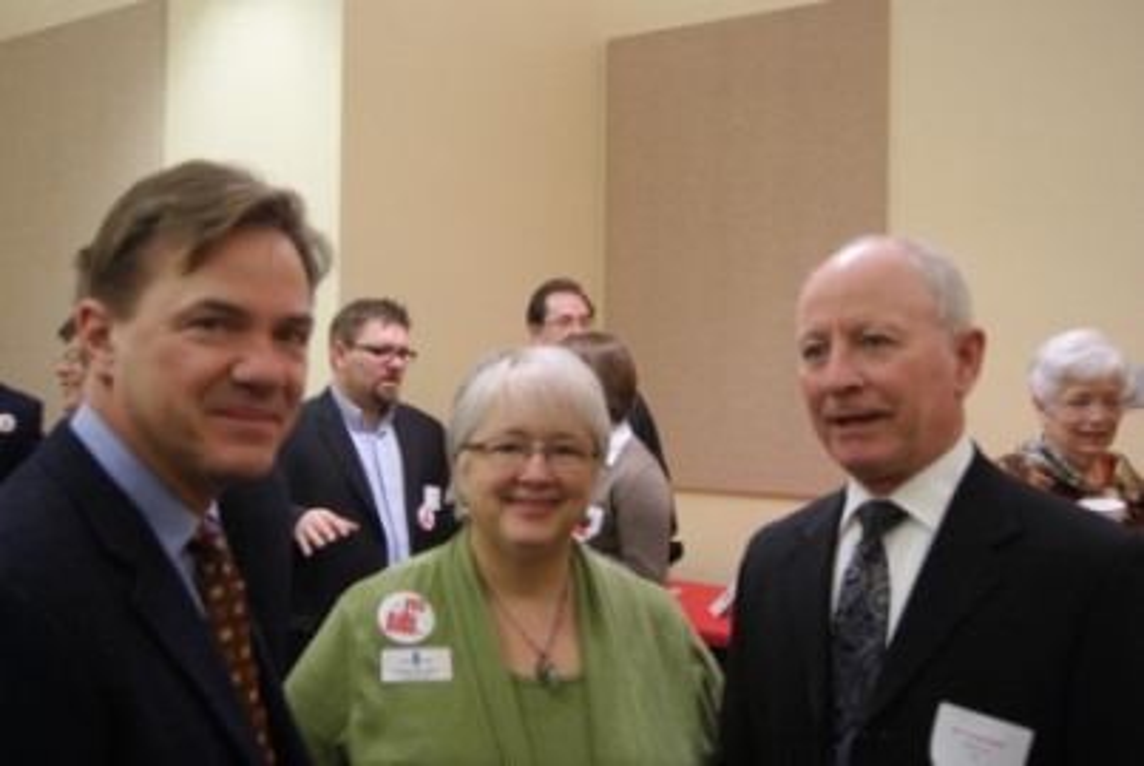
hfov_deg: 49.5
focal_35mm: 39
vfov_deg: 34.3
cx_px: 572
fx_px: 1241
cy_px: 383
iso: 400
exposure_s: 1/13
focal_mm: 26
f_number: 4
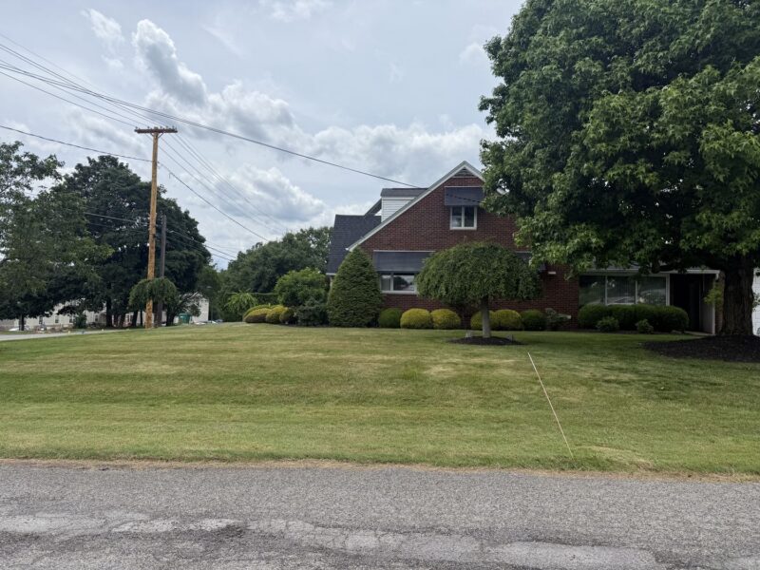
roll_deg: -1.1
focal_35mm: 24
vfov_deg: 56.8
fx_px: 527
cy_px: 285
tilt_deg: +2.0
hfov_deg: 71.6
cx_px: 380
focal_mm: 6.76
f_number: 1.78
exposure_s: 1/6711
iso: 80
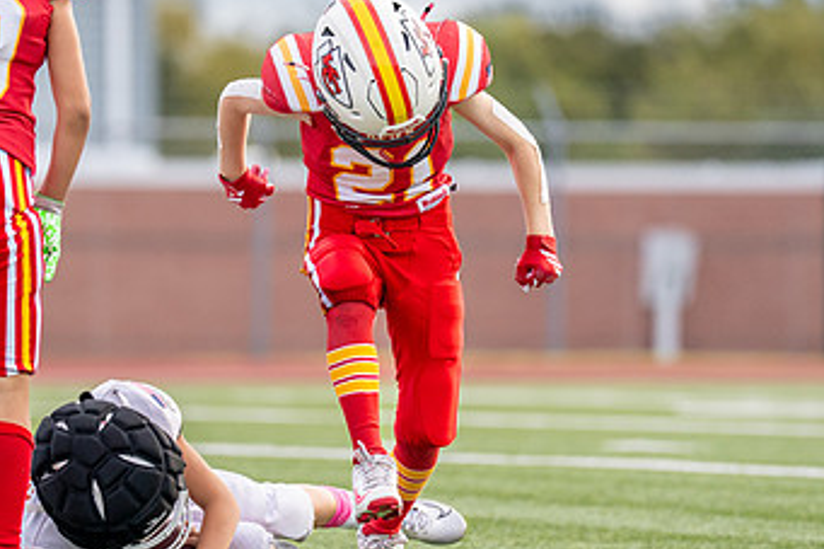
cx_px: 336
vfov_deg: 3.0
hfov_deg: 4.4
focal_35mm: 465
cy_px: 212
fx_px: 10638
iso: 400
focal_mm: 200
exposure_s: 1/2500
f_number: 2.8
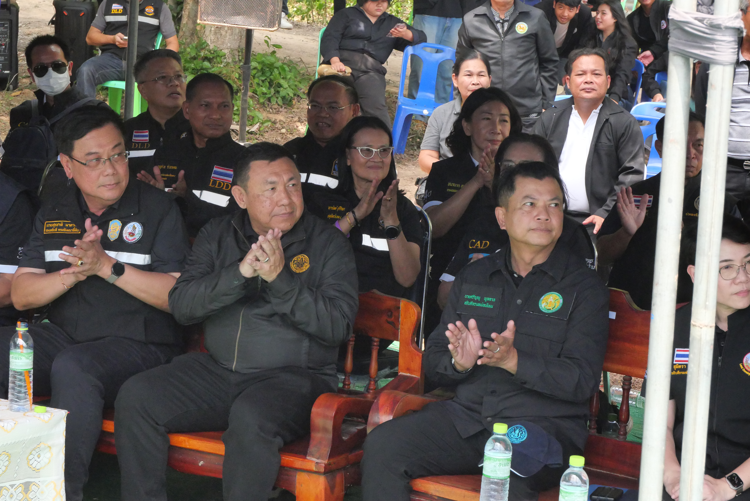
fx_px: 2105
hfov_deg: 20.2
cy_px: 250
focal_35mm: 101
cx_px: 375
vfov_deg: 13.6
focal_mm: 49
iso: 3200
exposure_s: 1/500
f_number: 9
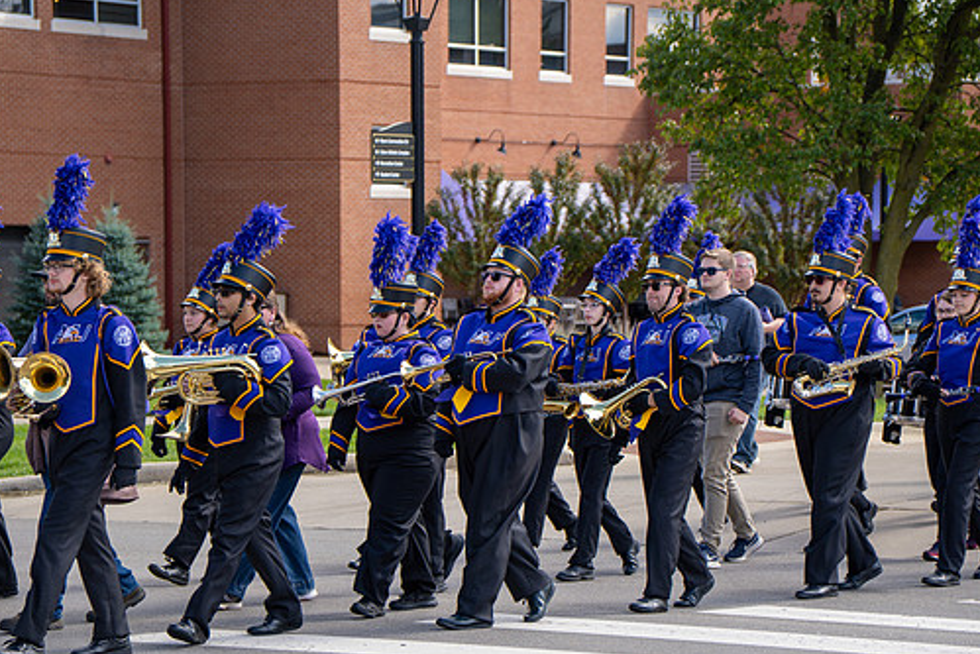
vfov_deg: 11.2
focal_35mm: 122
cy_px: 366
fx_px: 3322
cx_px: 526
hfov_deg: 16.8
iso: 100
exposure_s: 1/400
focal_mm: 70
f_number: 2.8
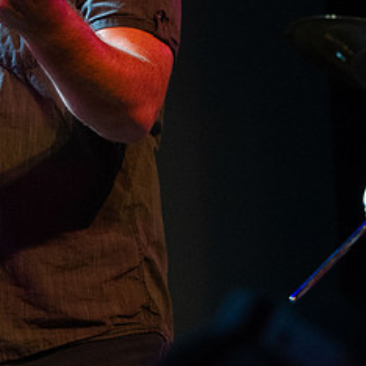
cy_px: 41
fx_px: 4103
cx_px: -35
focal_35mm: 343
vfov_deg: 5.1
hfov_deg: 5.1
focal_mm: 140
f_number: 7.1
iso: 8000
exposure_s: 1/200
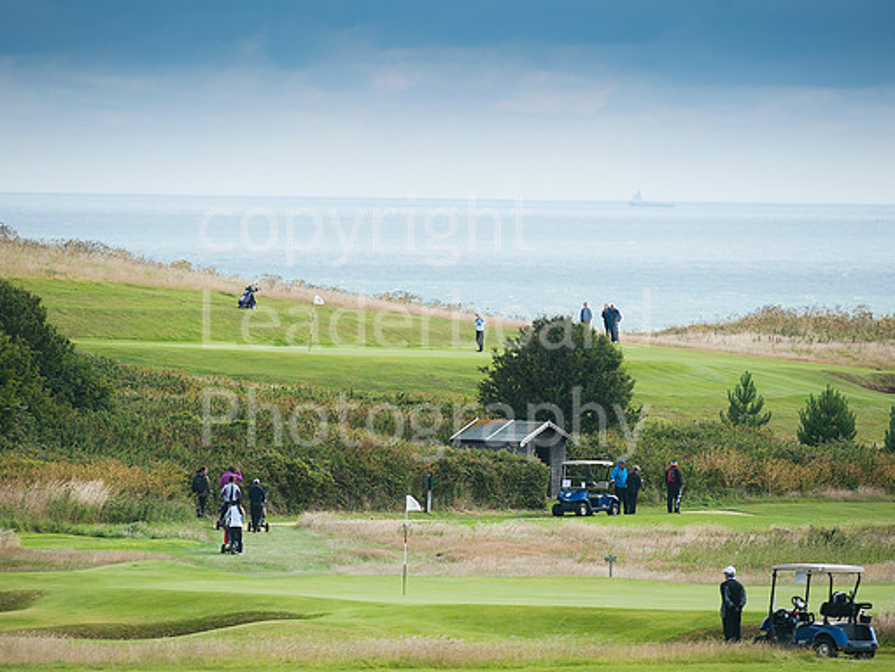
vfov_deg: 4.6
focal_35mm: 327
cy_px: 336
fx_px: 8461
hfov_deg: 6.1
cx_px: 429
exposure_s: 1/3200
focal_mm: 300
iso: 400
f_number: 5.6
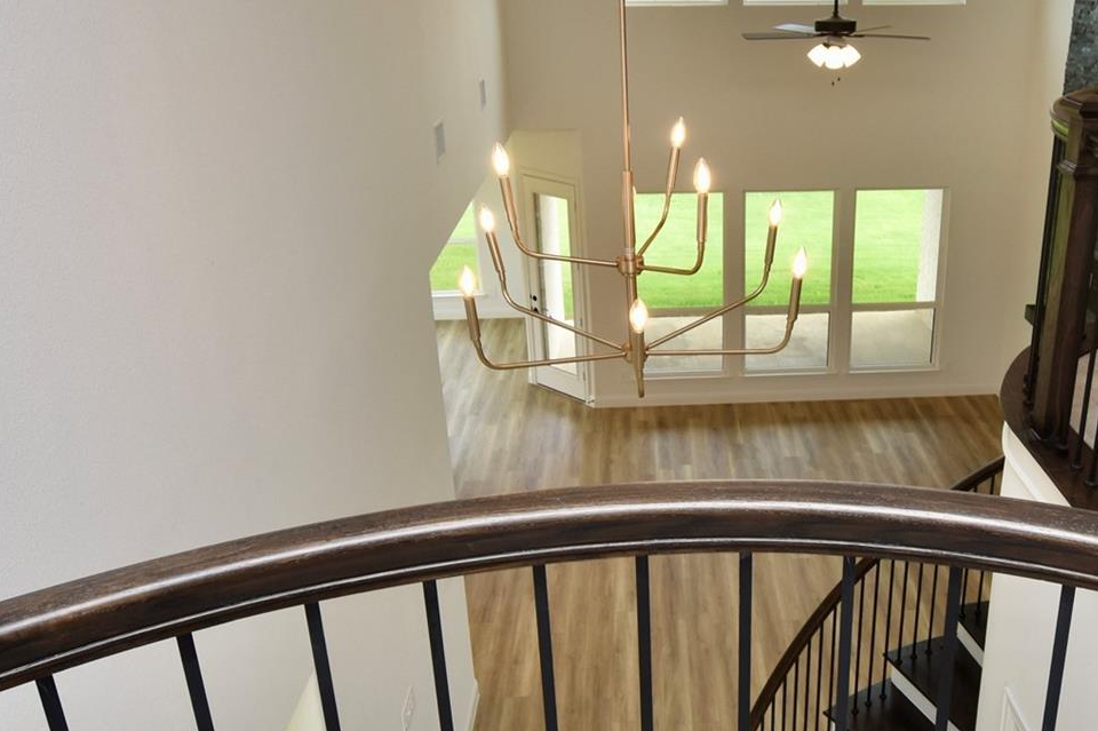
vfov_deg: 41.1
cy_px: 341
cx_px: 711
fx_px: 975
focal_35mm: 32
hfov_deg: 57.7
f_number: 5.6
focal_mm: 10
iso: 320
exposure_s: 1/125
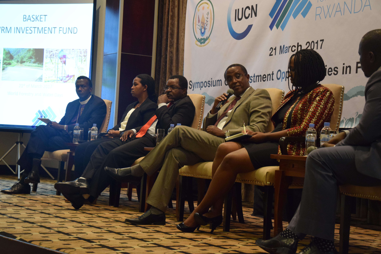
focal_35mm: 75
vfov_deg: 18.2
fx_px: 794
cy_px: 127
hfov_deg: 27.0
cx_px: 190
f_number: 5
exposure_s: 1/60
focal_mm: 50
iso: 2800
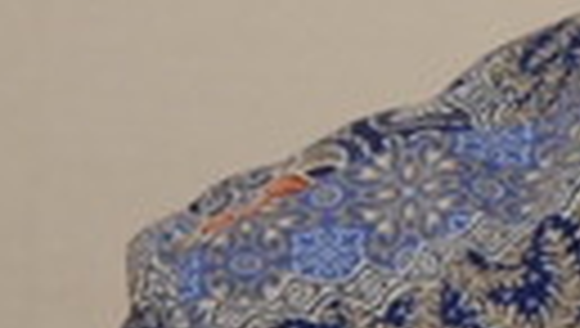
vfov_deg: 1.7
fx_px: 11074
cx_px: 1097
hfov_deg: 3.0
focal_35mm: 719
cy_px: -274
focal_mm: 92
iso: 500
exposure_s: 1/80
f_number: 5.6
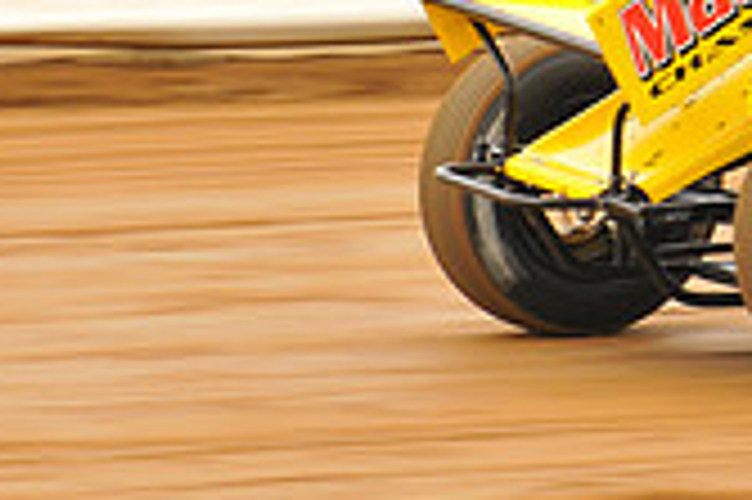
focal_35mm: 625
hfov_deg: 3.3
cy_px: -313
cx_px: 1094
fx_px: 13043
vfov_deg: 2.2
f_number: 9
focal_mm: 120
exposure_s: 1/250
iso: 500
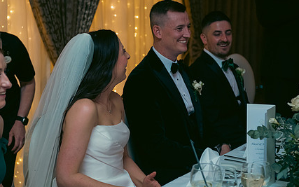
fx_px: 791
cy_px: 77
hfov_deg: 21.4
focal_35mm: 97
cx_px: 140
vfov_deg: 13.5
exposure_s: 1/160
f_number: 3.5
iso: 800
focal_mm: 70
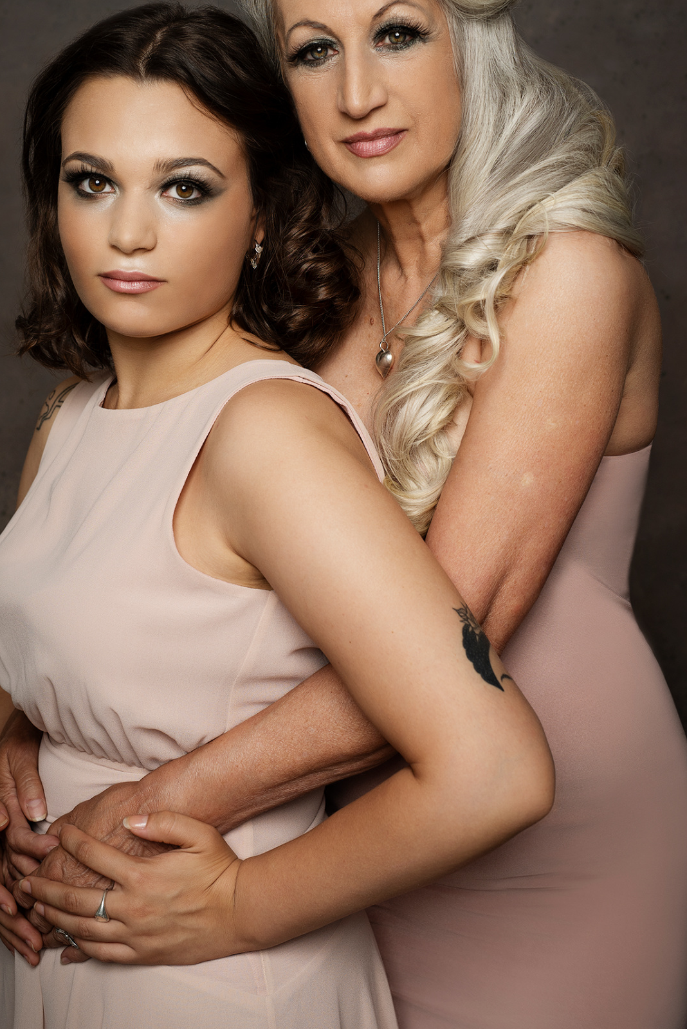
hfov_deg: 22.6
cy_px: 442
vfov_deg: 33.3
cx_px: 323
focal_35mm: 60
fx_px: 1716
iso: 100
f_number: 8
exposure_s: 1/125
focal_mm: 50
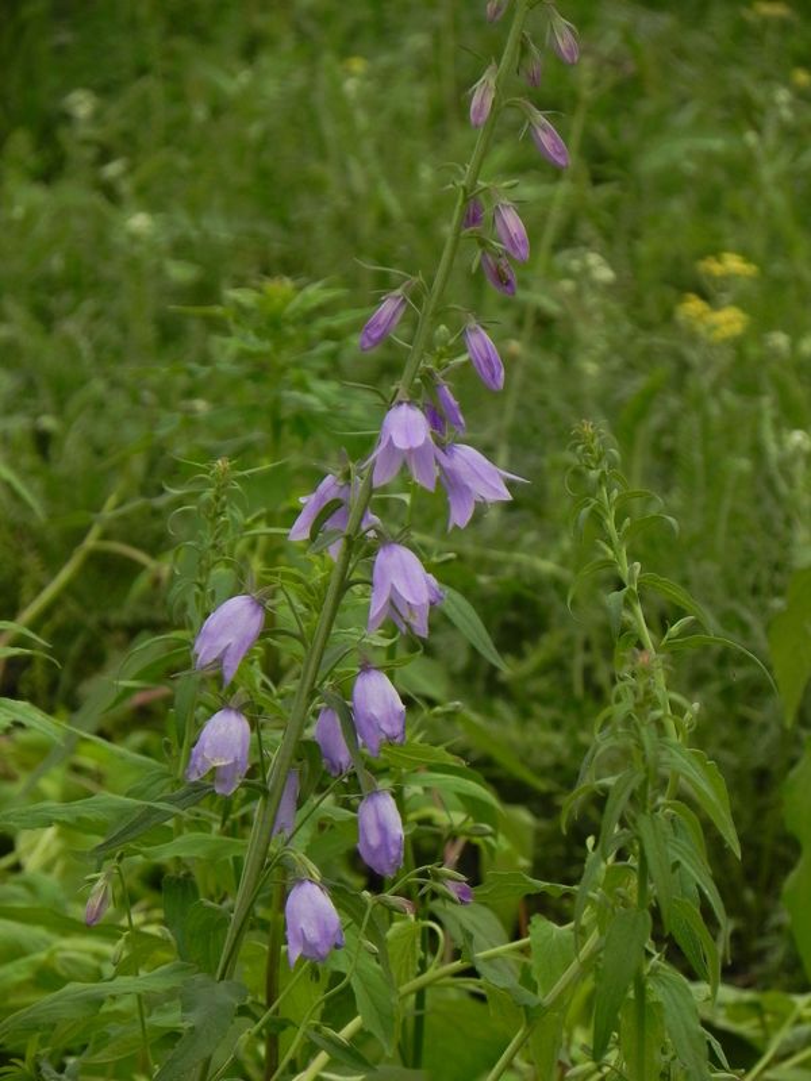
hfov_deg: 4.4
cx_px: 406
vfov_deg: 5.9
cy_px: 540
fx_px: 10527
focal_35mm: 337
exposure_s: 1/500
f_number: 5
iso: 160
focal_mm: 59.9
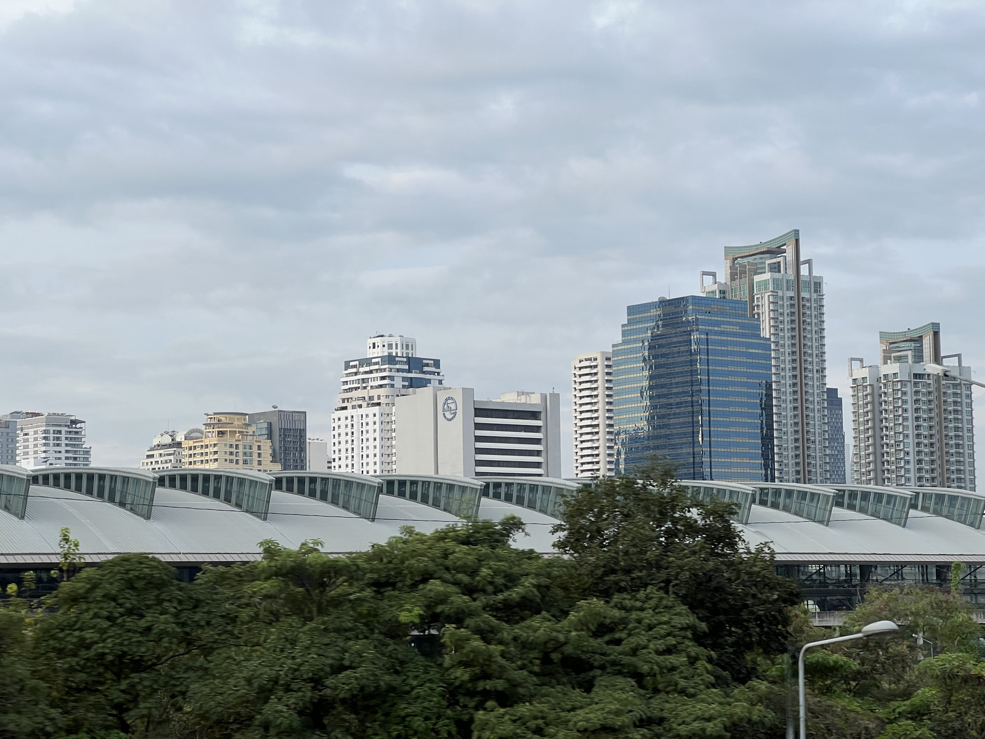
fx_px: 2191
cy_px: 370
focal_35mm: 77
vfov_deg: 19.1
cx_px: 492
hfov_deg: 25.3
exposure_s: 1/171
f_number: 2.8
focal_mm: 9
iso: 32
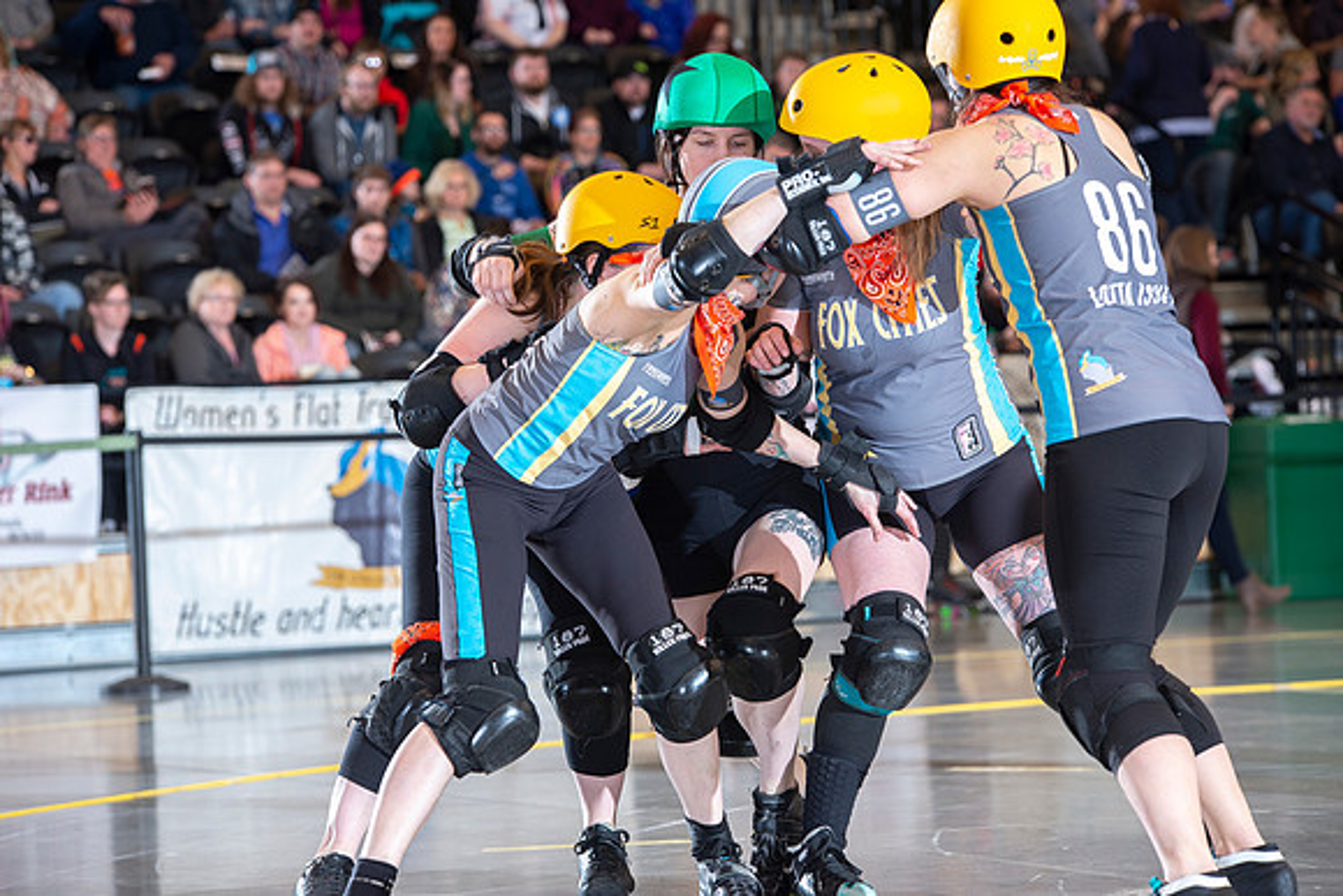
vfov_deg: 9.2
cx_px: 672
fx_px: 5597
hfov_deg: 13.7
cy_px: 448
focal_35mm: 150
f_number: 5.6
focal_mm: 150
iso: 640
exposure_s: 1/160
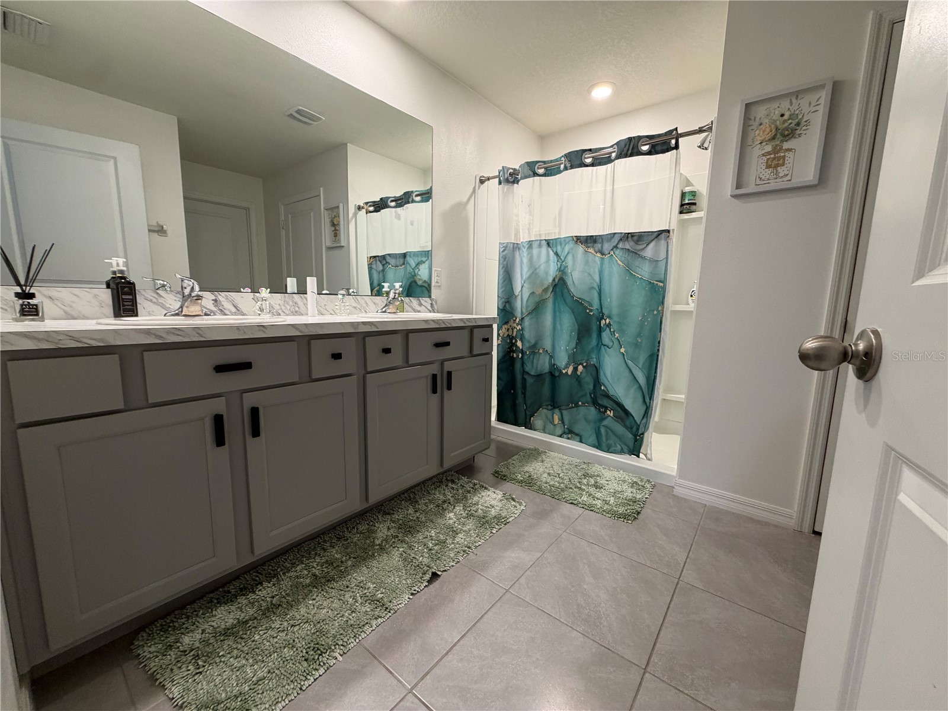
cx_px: 474
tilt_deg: -7.2
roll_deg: -1.3
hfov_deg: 102.1
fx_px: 383
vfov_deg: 85.7
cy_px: 356
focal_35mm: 14
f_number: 2.2
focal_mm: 2.22
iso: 200
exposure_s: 1/60
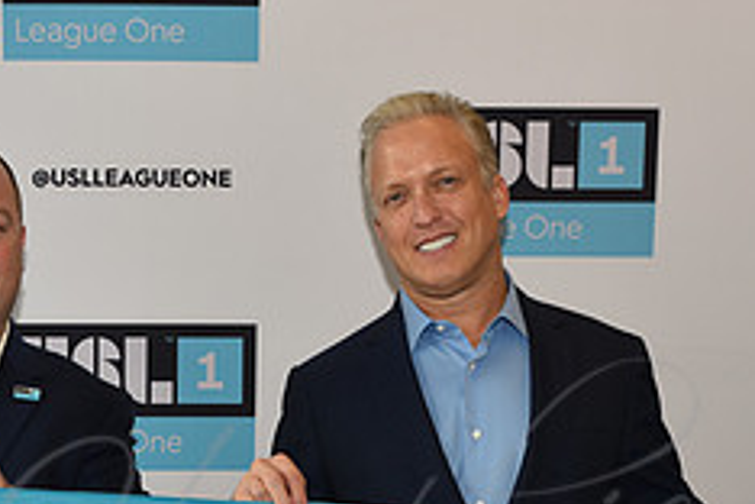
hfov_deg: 20.4
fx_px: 2076
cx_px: 161
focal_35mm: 99
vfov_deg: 13.5
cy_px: 567
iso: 400
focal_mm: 40
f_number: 5.6
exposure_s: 1/60
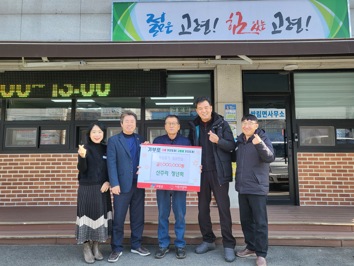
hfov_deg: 67.3
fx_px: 266
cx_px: 177
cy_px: 133
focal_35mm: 26
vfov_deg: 53.1
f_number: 1.8
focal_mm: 4.25
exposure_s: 1/601
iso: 50
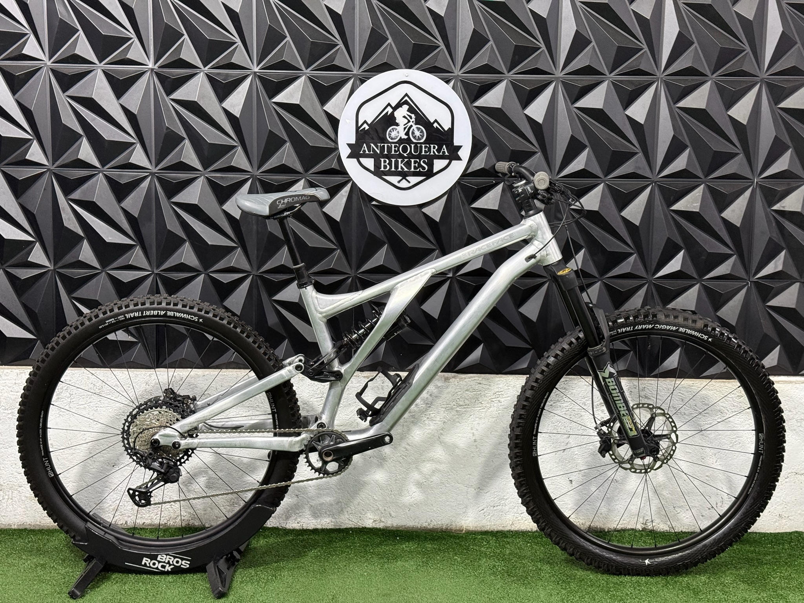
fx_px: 1115
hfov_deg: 39.7
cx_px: 402
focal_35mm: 48
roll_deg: -0.9
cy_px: 302
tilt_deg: -7.2
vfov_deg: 30.3
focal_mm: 6.76
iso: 200
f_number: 1.78
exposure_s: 1/60
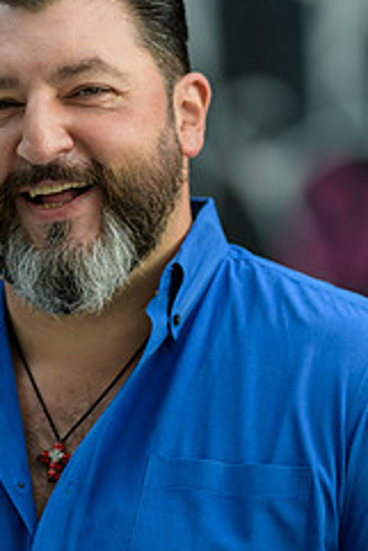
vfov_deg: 8.2
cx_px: 110
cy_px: 210
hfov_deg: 5.5
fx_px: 3858
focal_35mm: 252
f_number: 2
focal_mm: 135
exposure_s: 1/250
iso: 200
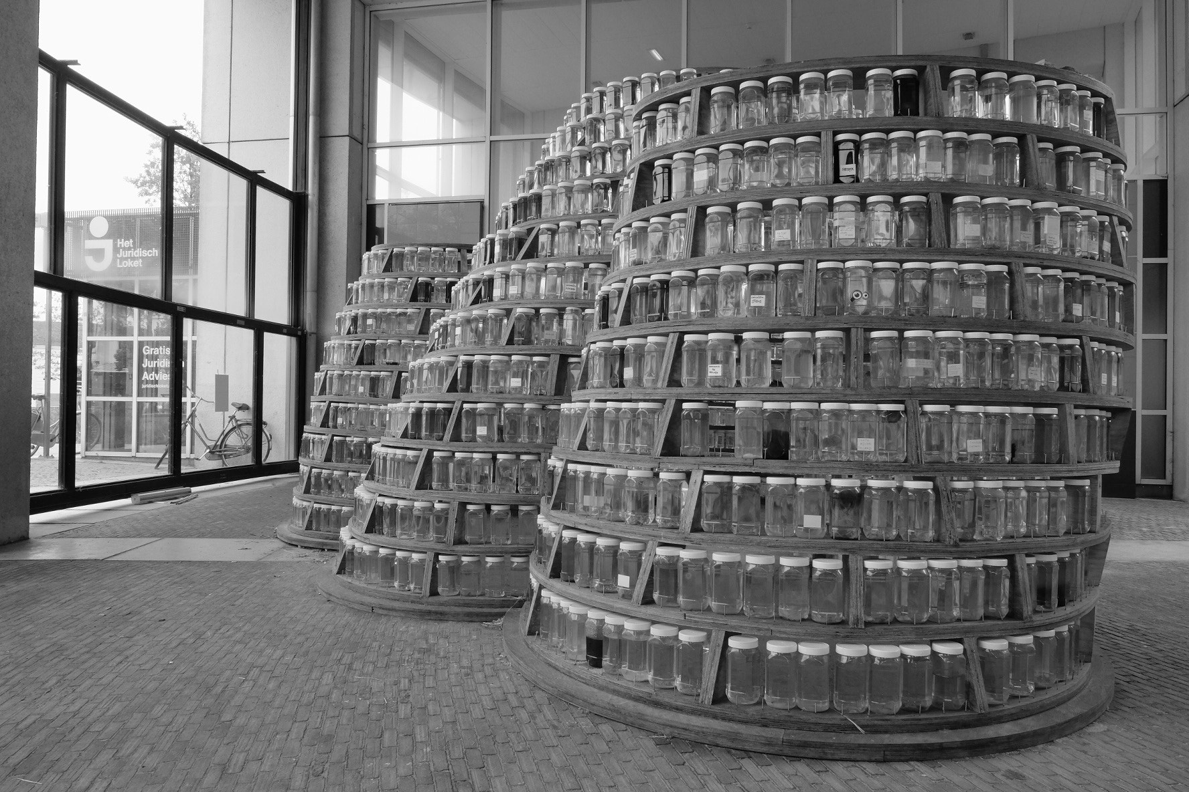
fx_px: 892
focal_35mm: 27
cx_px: 594
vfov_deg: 47.9
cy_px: 396
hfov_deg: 67.4
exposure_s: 1/85
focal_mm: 18
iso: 800
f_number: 13
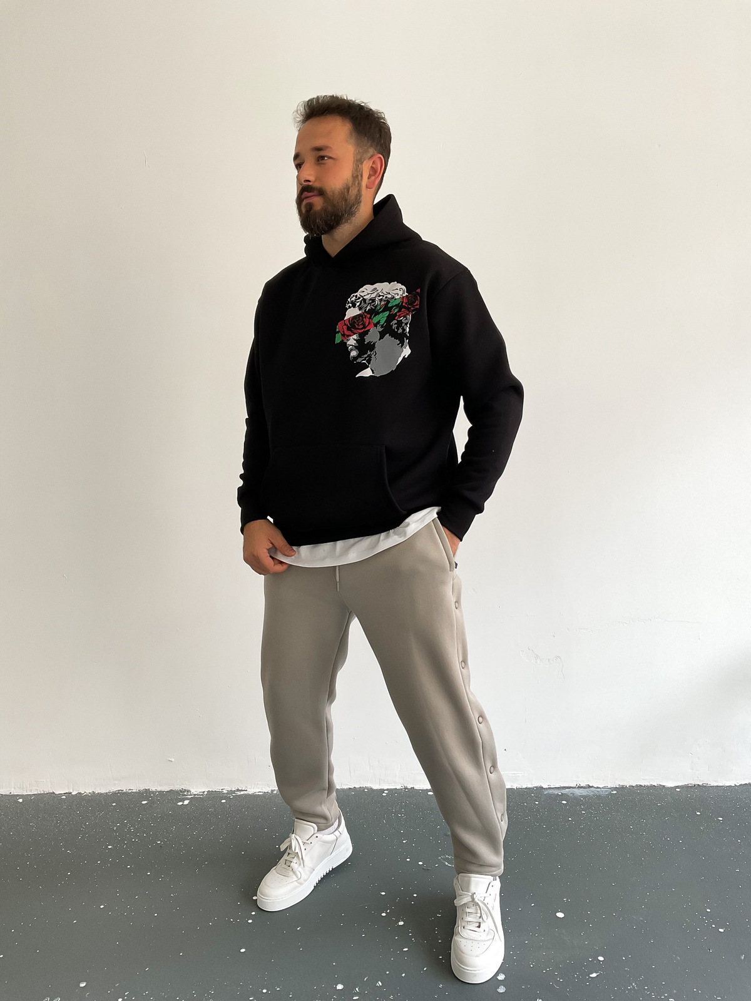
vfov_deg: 61.7
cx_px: 376
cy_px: 500
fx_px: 839
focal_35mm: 29
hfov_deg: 48.2
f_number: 1.8
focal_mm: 3
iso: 50
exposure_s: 1/120
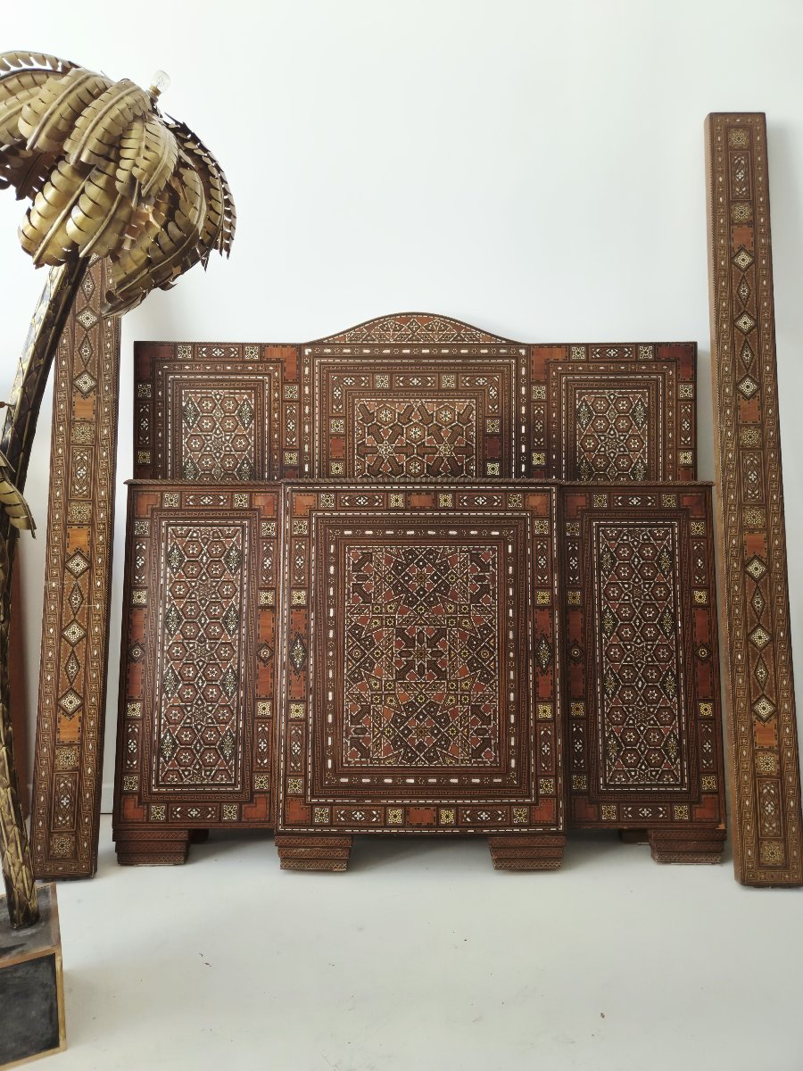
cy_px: 536
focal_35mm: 23
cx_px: 402
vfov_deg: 73.9
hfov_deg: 58.9
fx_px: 711
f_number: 1.8
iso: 80
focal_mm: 5.4
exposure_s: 1/180
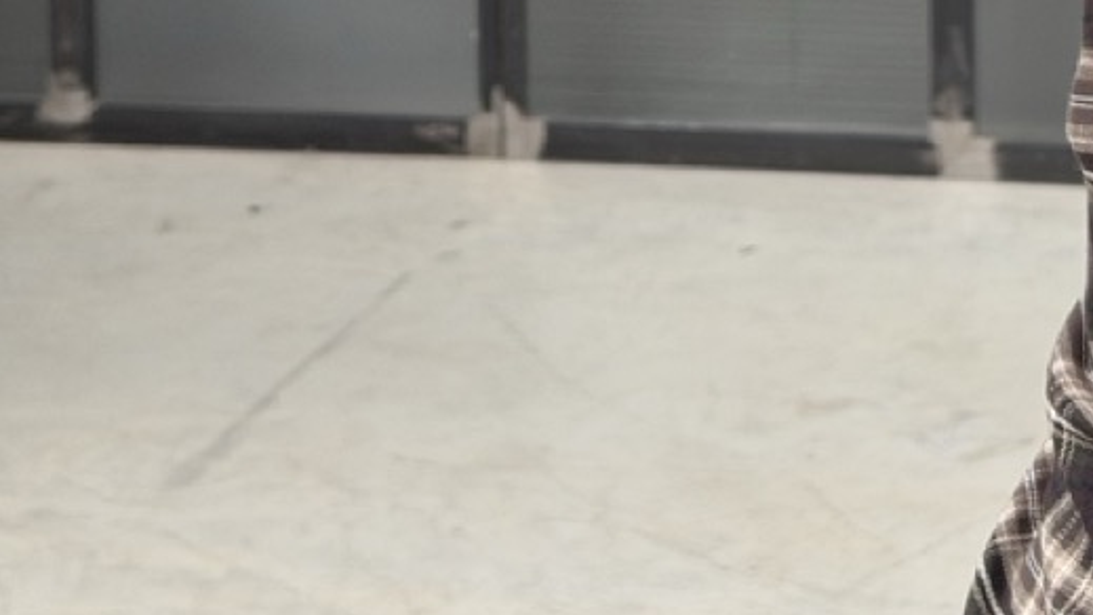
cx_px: 994
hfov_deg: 16.4
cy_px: -640
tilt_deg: -2.9
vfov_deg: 8.8
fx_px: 3739
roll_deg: +0.9
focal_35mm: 129
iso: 100
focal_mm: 6.76
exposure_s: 1/147
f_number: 1.78
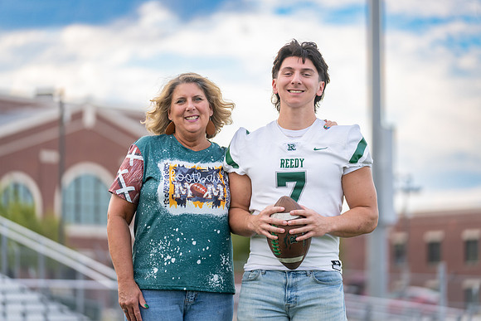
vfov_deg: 9.8
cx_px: 240
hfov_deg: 14.7
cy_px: 160
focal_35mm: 140
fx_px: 1871
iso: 100
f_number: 2.8
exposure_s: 1/320
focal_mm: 140
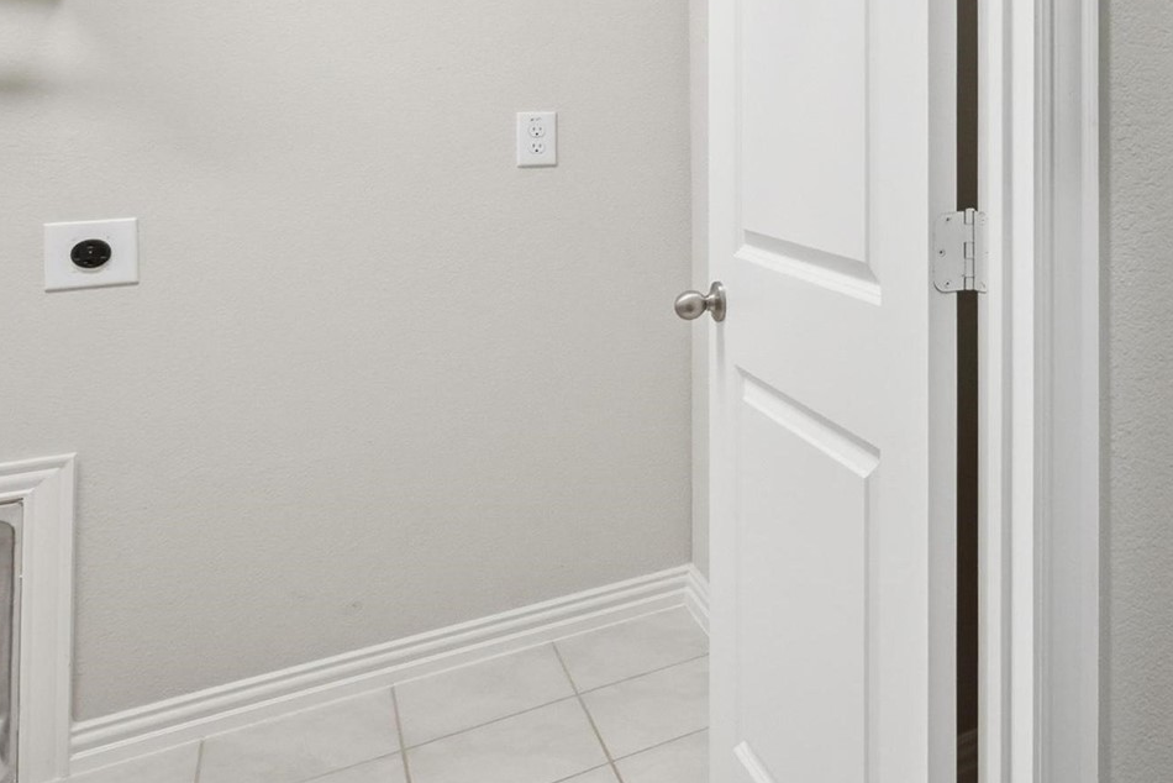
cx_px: 1172
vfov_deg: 38.8
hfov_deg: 48.4
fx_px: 1043
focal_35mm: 32
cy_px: 107
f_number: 9
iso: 400
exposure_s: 1/250
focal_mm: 14
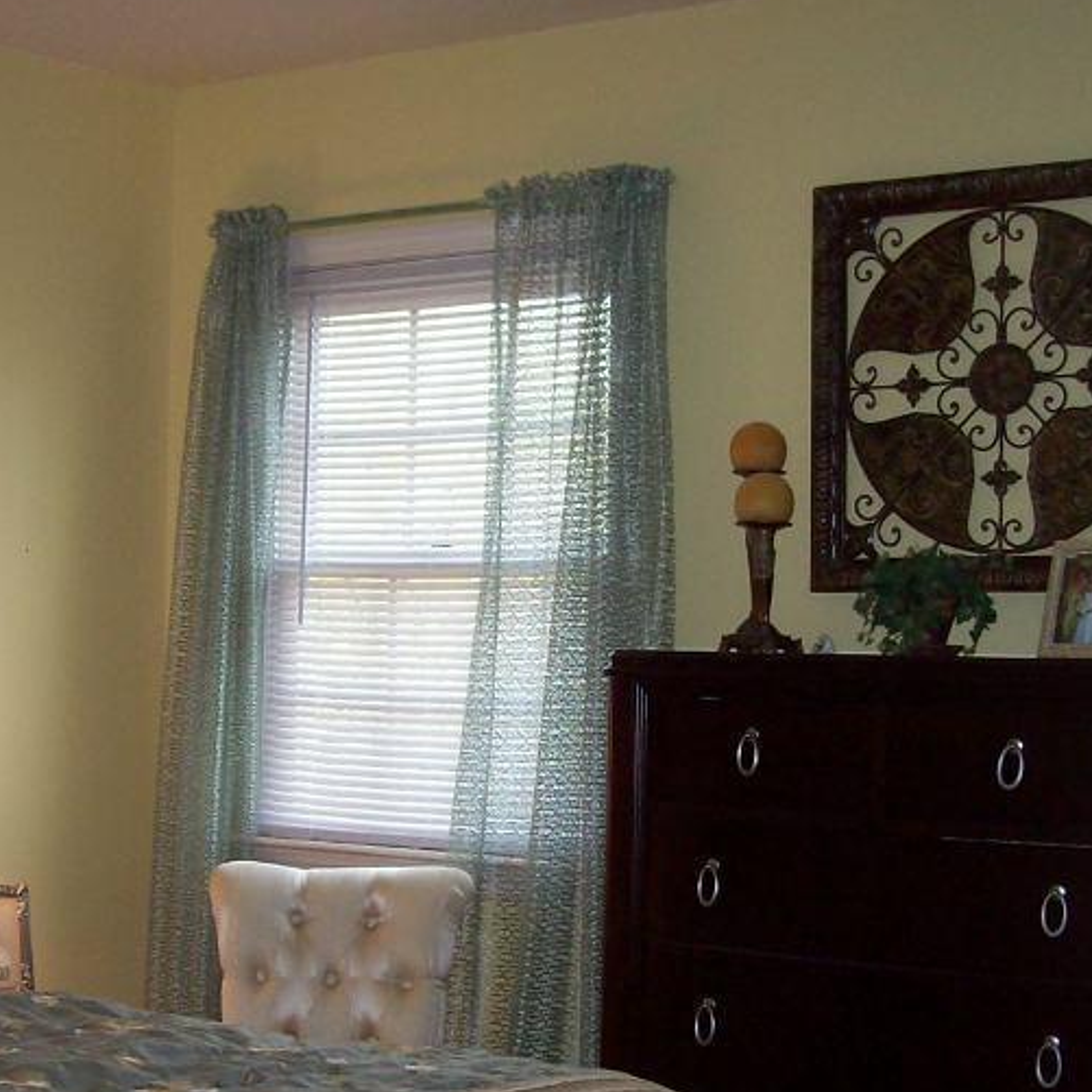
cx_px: 449
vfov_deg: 26.4
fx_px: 2320
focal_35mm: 65
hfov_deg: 26.4
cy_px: 697
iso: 80
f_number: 2.7
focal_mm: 6
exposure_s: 1/64
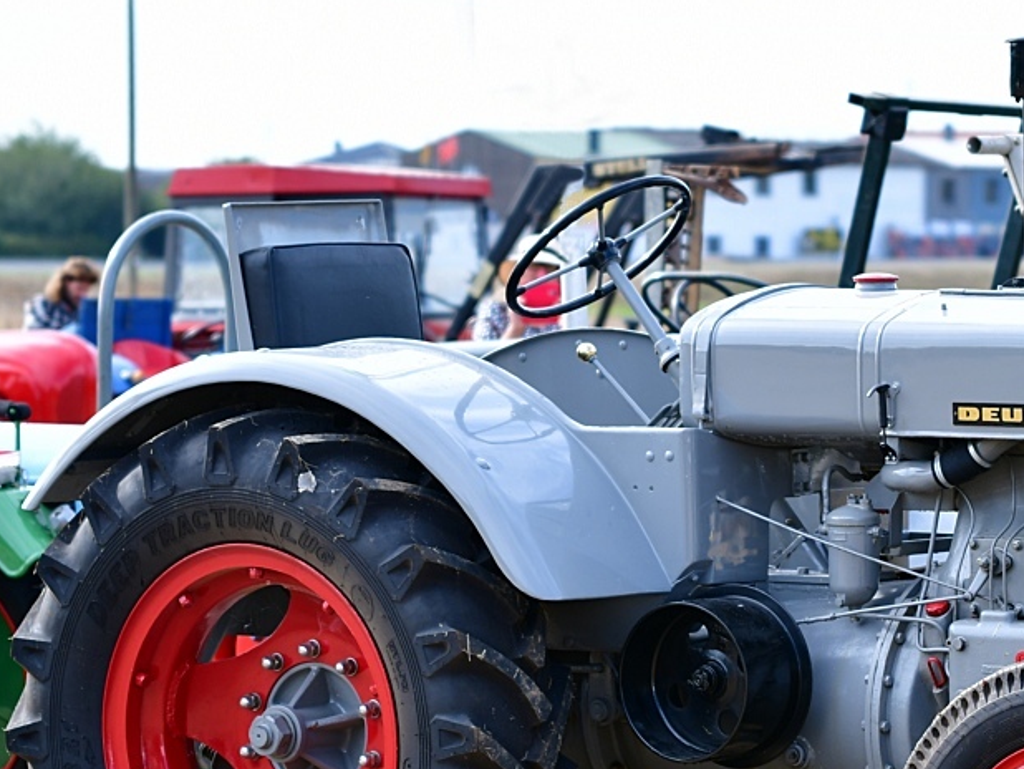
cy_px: 563
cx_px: 925
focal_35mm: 196
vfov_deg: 7.6
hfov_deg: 10.0
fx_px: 5800
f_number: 2.8
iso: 100
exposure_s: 1/400
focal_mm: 70
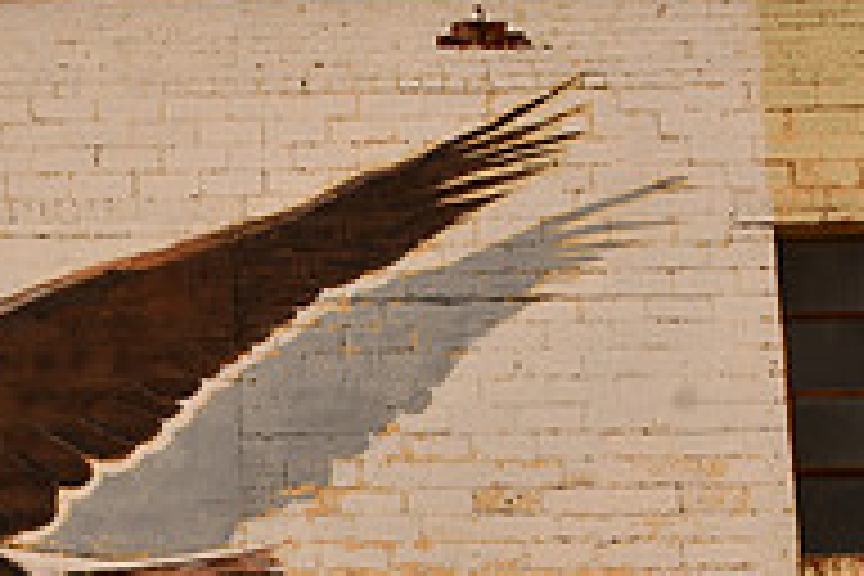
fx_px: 3336
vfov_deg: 9.8
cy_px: 569
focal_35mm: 139
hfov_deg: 14.5
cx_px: -22
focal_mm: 31
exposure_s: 1/125
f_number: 14
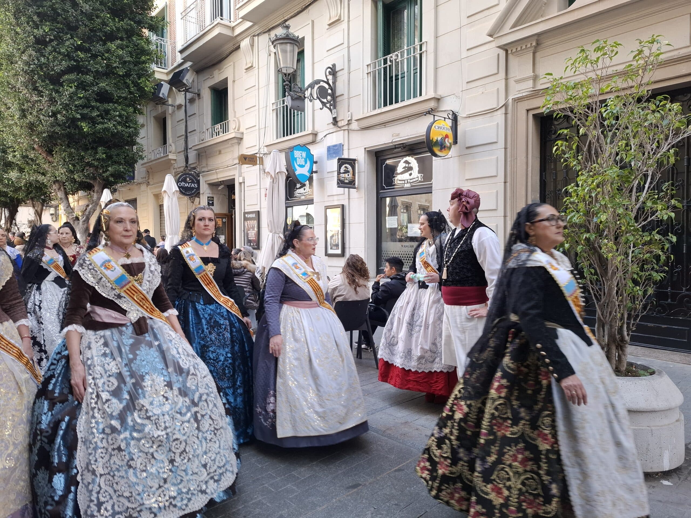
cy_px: 259
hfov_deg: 73.9
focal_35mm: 23
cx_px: 346
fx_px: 459
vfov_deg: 58.9
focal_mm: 5.54
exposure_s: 1/100
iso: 50
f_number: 1.8
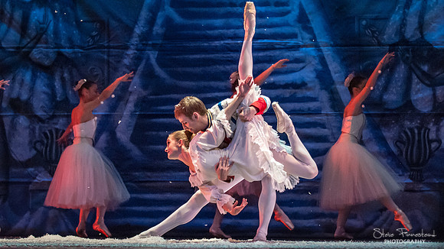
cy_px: 158
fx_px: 1948
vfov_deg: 7.3
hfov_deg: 13.0
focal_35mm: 165
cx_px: 239
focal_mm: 98
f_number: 2.8
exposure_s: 1/320
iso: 3200
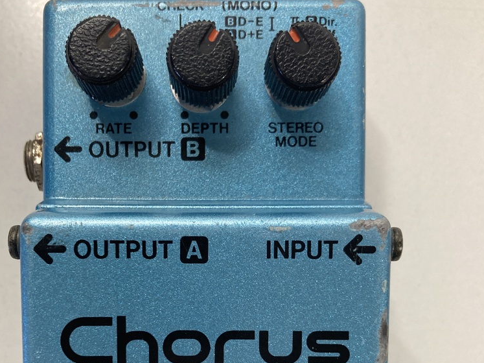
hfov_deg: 41.9
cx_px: 202
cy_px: 304
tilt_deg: -88.9
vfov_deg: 31.1
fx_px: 629
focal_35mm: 45
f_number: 1.8
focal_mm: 3.99
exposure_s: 1/50
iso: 80
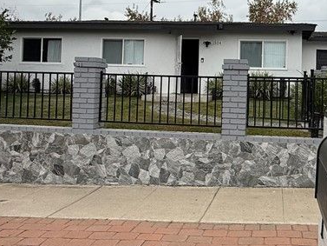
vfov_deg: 37.2
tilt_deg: +2.5
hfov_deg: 47.4
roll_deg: -1.6
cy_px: 77
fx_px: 359
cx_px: 240
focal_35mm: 38
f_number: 2.2
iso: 50
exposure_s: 1/901
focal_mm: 2.22
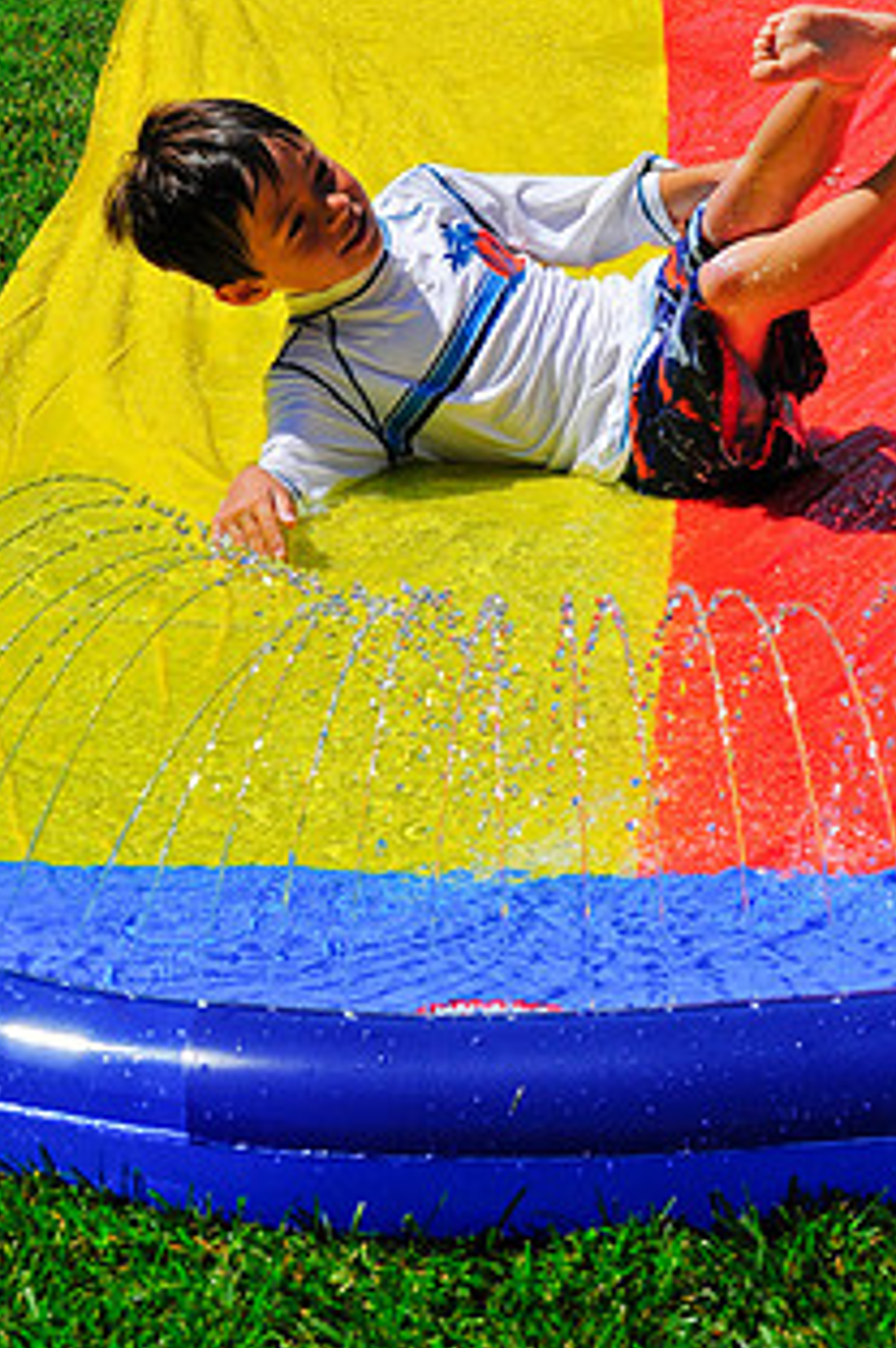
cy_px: 448
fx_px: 5649
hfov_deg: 9.1
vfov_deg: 13.6
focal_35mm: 151
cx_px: 618
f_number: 11
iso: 400
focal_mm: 70
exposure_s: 1/800
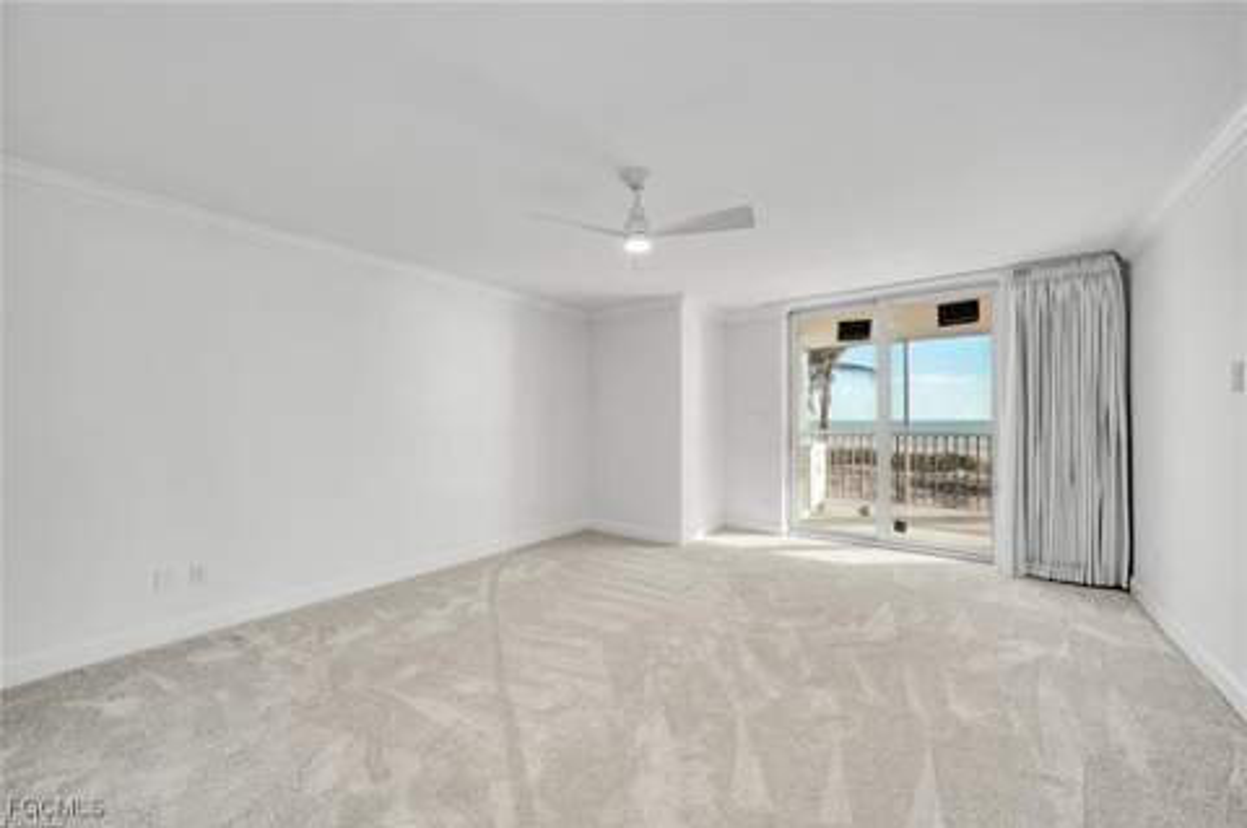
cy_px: 414
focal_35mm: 13
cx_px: 624
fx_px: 450
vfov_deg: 85.3
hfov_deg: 108.4
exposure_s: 1/13
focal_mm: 13
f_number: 10
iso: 160
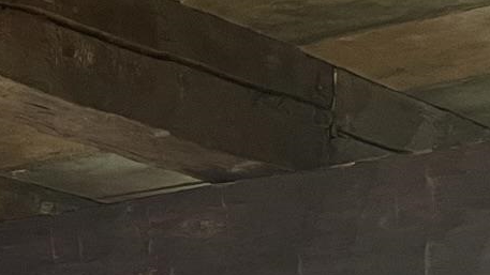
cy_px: 803
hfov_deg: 15.7
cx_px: -211
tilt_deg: -8.9
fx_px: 1650
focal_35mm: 127
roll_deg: -1.2
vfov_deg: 8.2
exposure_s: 1/60
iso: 200
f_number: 1.6
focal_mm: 4.2
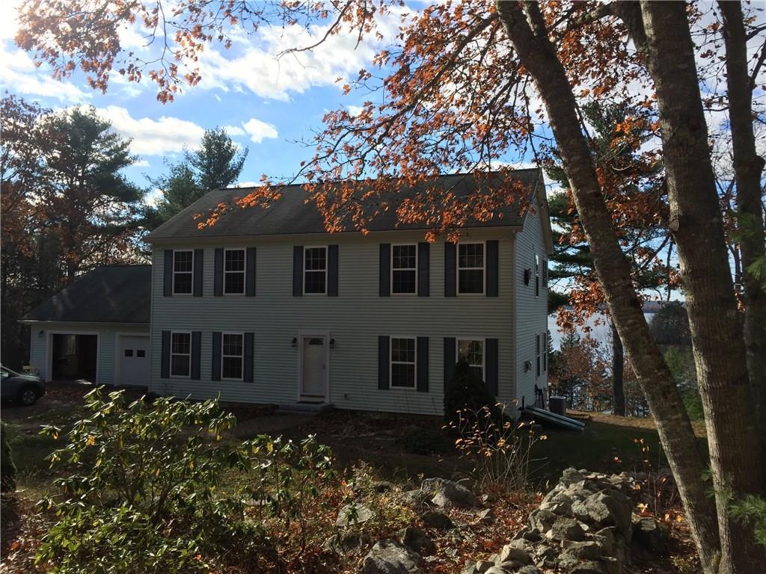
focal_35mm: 29
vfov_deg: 48.2
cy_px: 287
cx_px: 383
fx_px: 642
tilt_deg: +2.1
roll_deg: -1.2
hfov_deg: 61.7
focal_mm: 4.15
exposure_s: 1/1721
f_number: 2.2
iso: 32
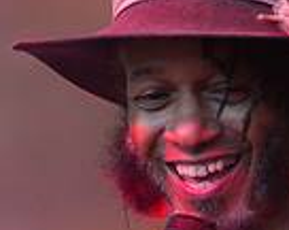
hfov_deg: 1.3
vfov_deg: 1.0
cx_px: 13
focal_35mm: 1494
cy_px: 295
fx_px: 12742
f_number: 2.8
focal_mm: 300
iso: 1250
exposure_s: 1/800
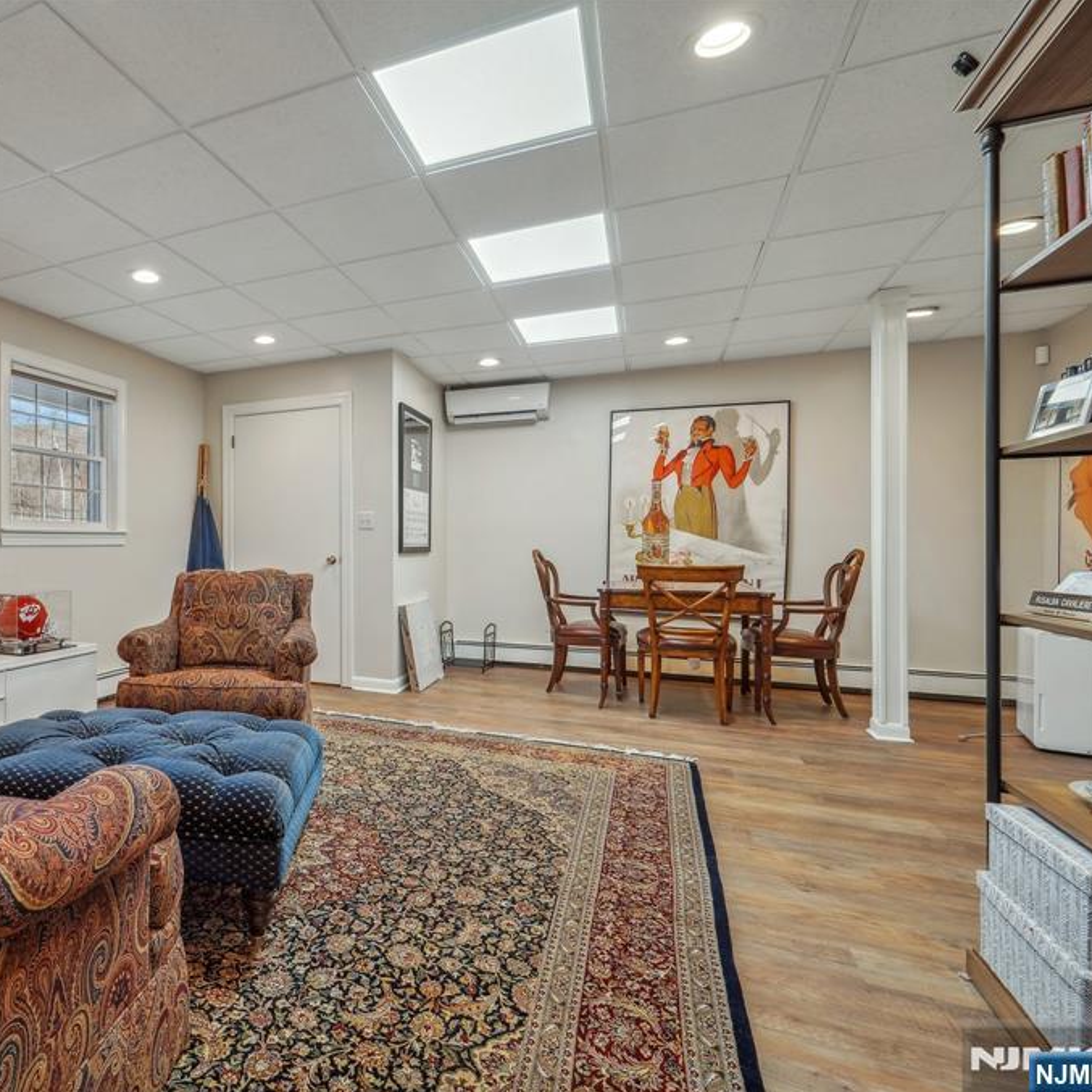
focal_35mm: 18
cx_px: 300
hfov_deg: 76.0
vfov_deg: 80.7
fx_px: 642
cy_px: 547
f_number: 8
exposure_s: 1/20
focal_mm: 14
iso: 400
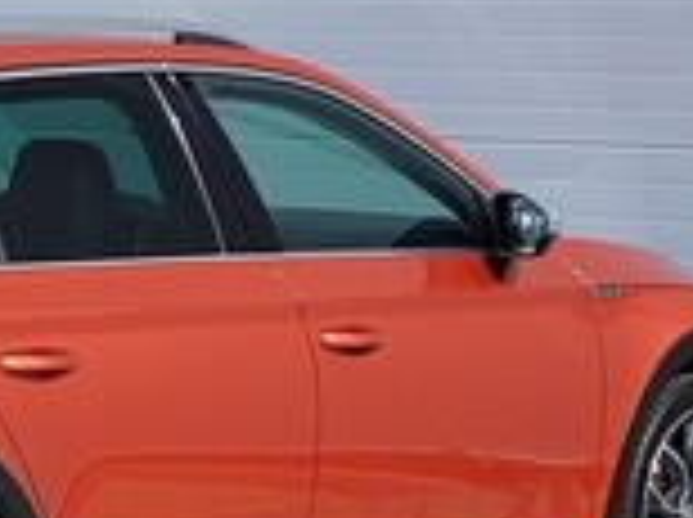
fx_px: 1859
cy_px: 363
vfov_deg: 15.8
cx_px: -171
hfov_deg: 19.7
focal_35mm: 93
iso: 40
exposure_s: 1/2752
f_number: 1.8
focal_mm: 5.4
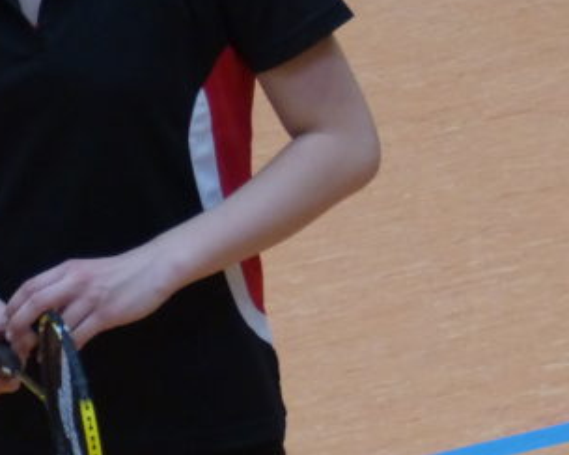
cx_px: 4
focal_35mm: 669
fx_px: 11266
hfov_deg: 2.9
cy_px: 321
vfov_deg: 2.3
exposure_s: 1/160
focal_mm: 36.7
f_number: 2.8
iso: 320
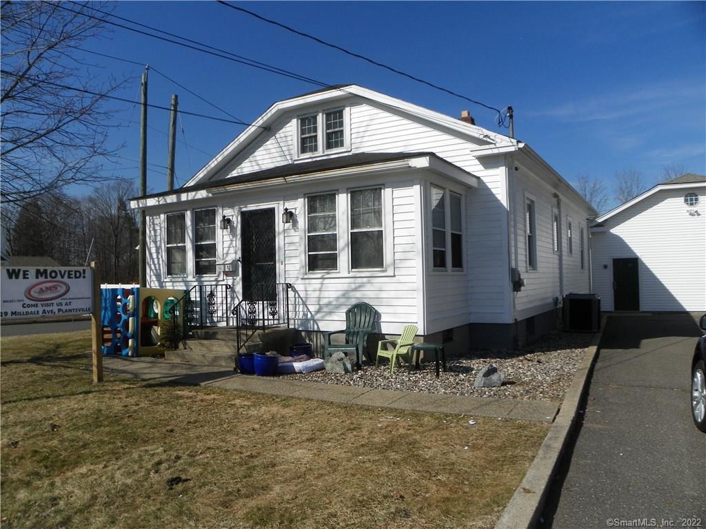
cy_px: 264
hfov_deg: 67.3
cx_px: 353
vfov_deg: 53.1
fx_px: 530
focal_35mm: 26
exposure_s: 1/640
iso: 64
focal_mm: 4.6
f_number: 6.3
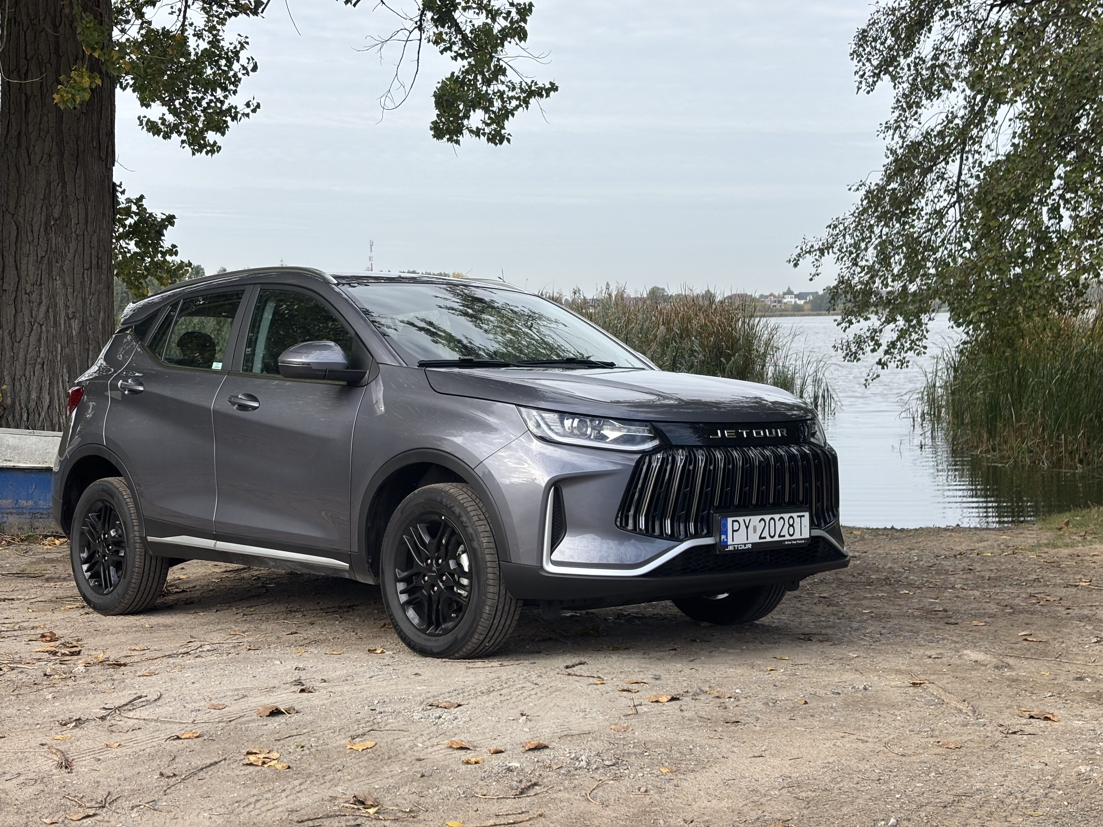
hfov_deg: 36.8
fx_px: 1657
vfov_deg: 28.0
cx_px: 552
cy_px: 414
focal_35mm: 52
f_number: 1.6
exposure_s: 1/1328
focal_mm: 5.96
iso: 40
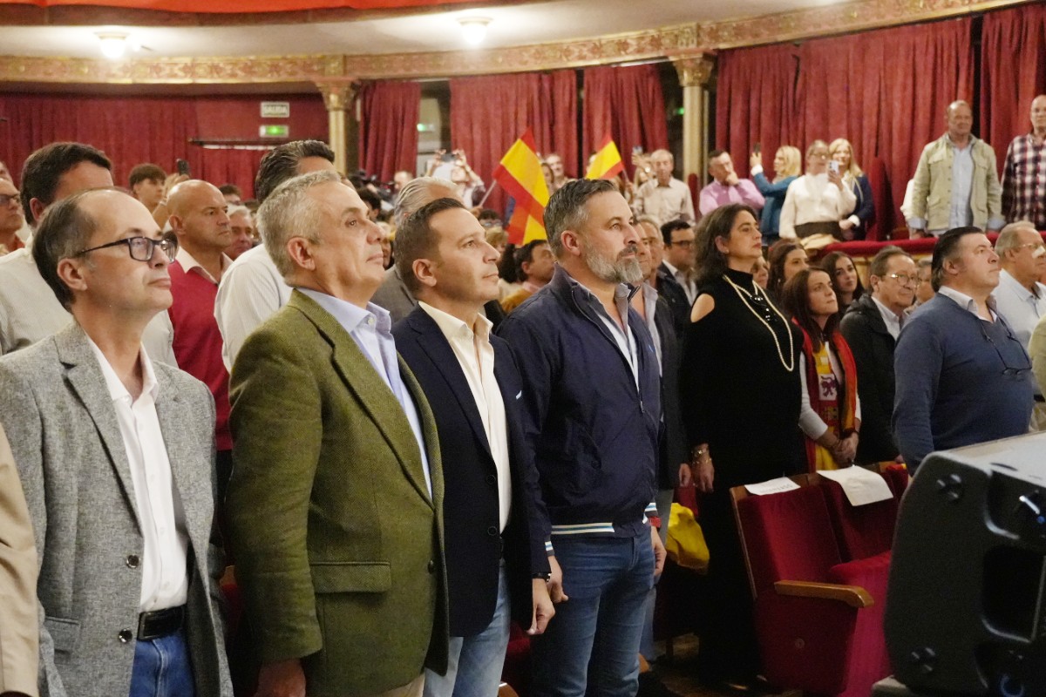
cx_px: 523
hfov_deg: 47.4
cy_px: 348
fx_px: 1191
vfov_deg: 32.6
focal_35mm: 41
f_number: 4
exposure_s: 1/125
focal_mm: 41
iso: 12800
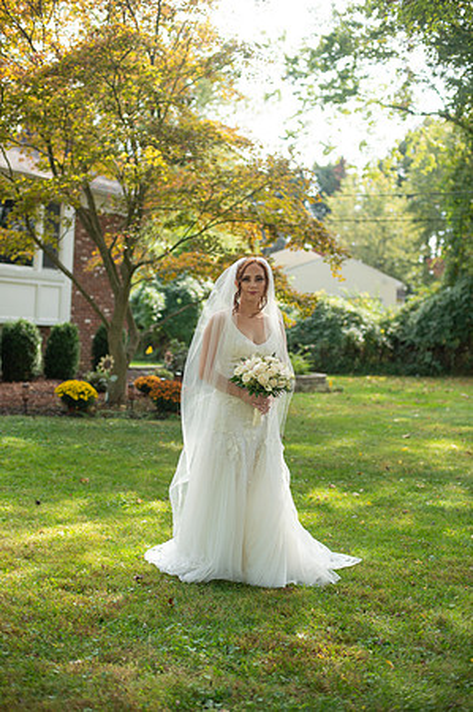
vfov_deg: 39.6
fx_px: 988
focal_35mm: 50
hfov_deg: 26.9
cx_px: 236
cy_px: 356
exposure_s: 1/1600
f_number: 2.5
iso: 320
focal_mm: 50
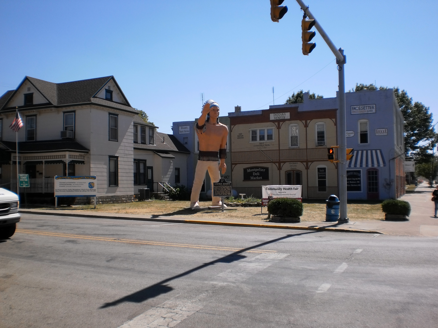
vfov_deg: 39.7
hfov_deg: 51.4
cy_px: 164
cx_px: 219
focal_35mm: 36
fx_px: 456
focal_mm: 6.3
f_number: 4.6
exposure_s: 1/1000
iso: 100
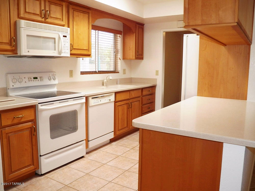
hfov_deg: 58.4
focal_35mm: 31
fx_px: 228
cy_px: 96
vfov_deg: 45.4
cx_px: 128
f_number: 2.8
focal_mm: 5.5
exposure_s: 1/80
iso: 125
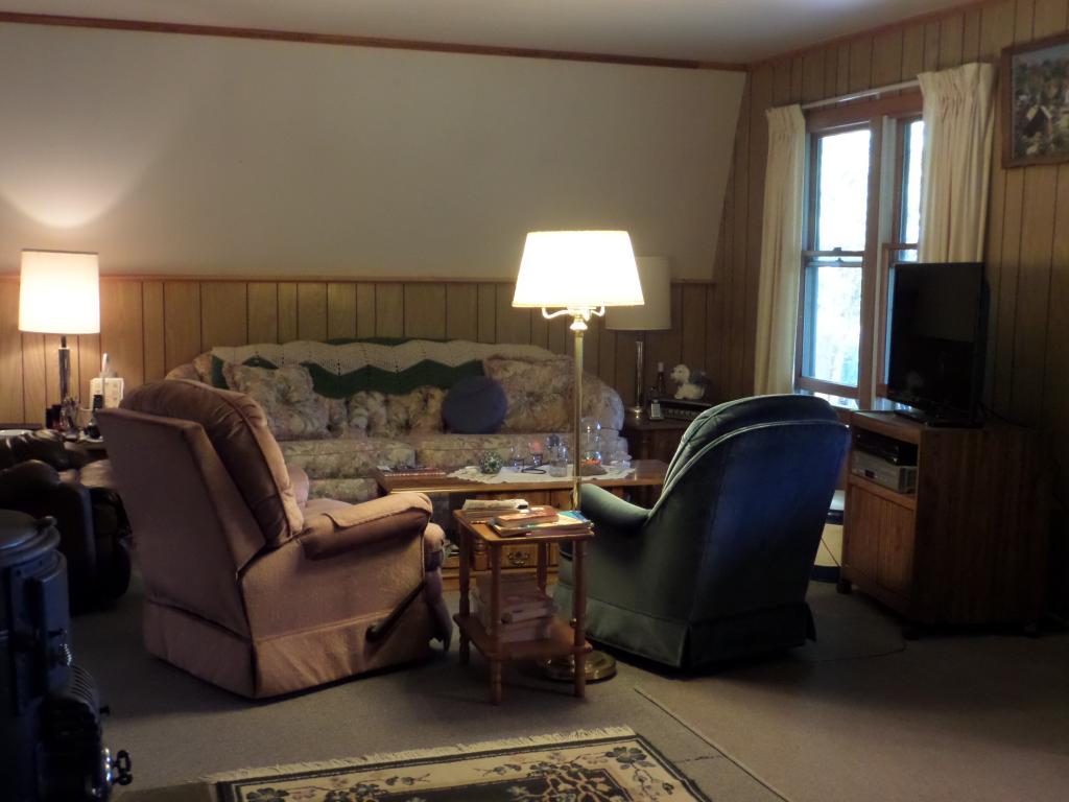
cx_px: 534
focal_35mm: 41
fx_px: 1266
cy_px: 401
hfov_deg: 45.8
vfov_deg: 35.1
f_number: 3.6
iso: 800
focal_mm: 6.8
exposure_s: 1/20
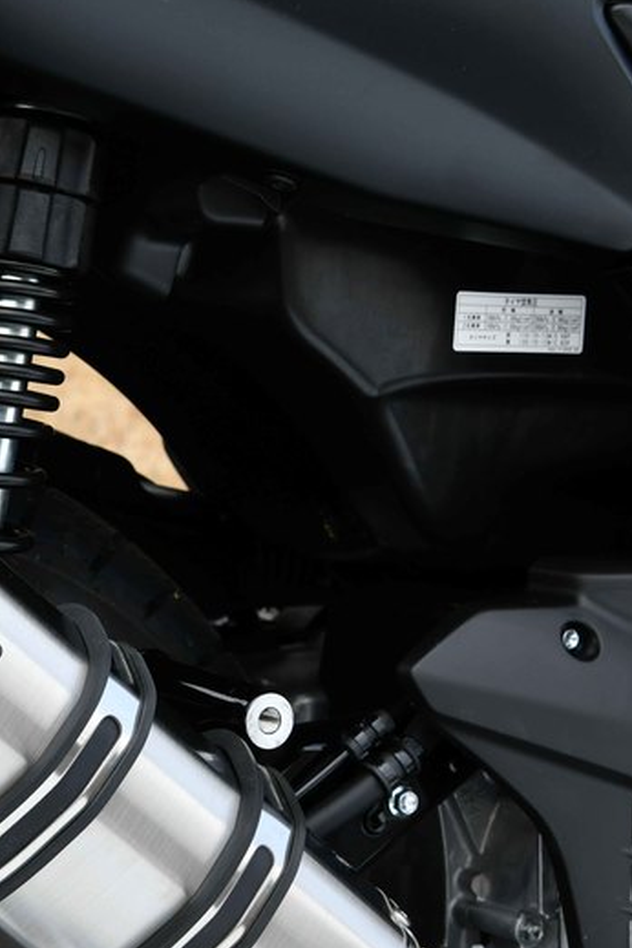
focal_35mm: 111
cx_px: 27
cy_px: 500
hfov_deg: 12.2
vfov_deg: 18.4
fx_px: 2923
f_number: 9
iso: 500
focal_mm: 48
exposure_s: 1/400
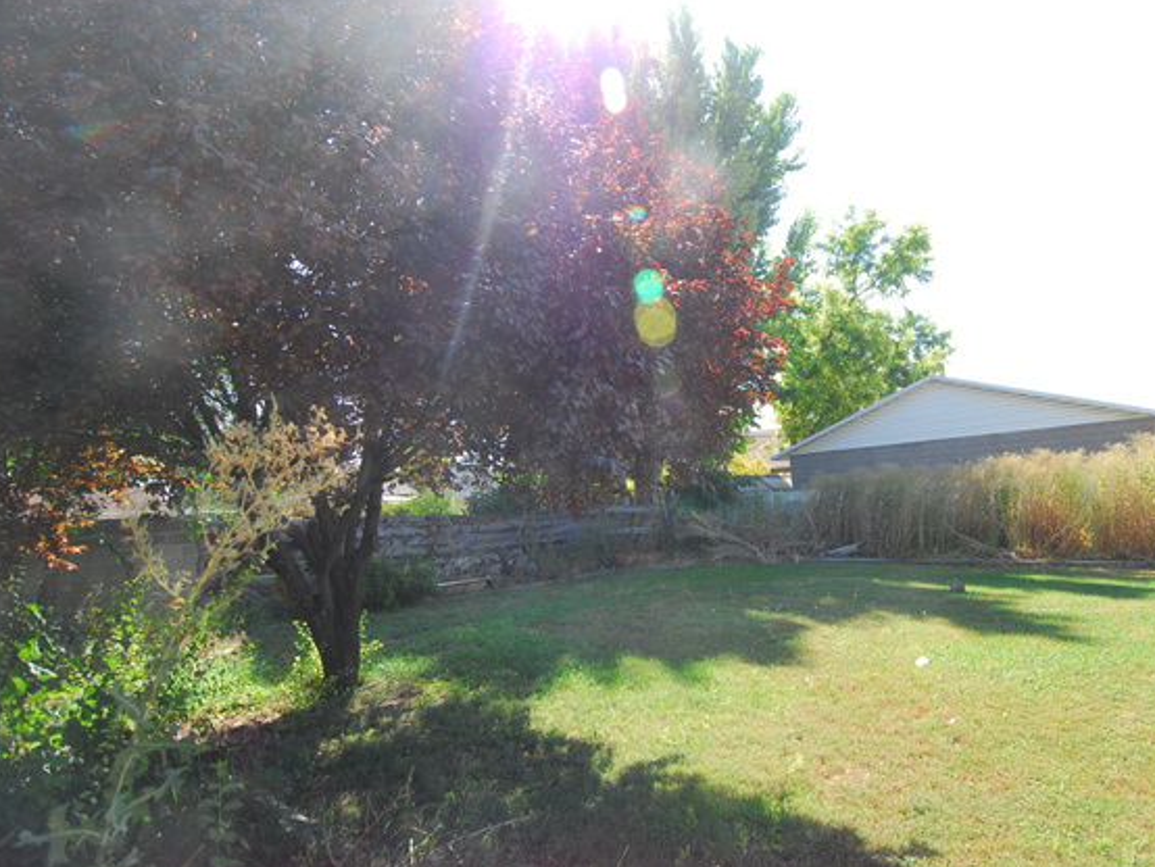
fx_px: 668
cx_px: 648
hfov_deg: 81.4
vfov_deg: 66.0
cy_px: 438
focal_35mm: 20
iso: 200
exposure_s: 1/160
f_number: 6.3
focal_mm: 12
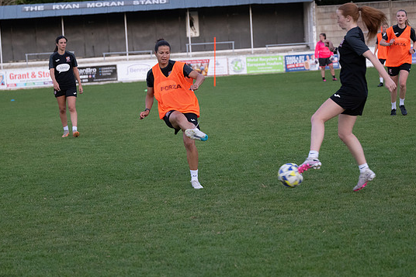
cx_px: 199
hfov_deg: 17.4
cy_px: 133
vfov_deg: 11.6
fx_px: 1363
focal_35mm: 118
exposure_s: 1/400
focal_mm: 73
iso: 2000
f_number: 2.8
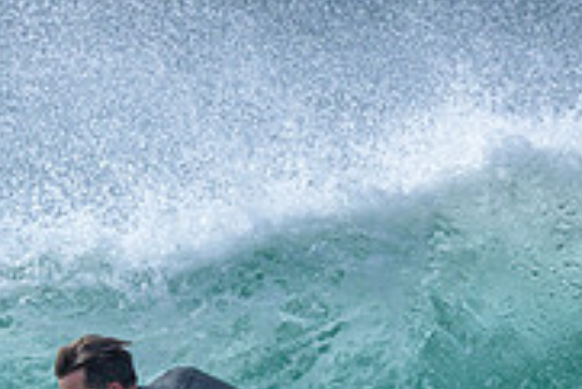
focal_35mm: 2568
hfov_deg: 0.8
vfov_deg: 0.5
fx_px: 41548
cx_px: 55
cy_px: 571
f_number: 6.3
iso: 400
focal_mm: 800
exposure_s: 1/2000
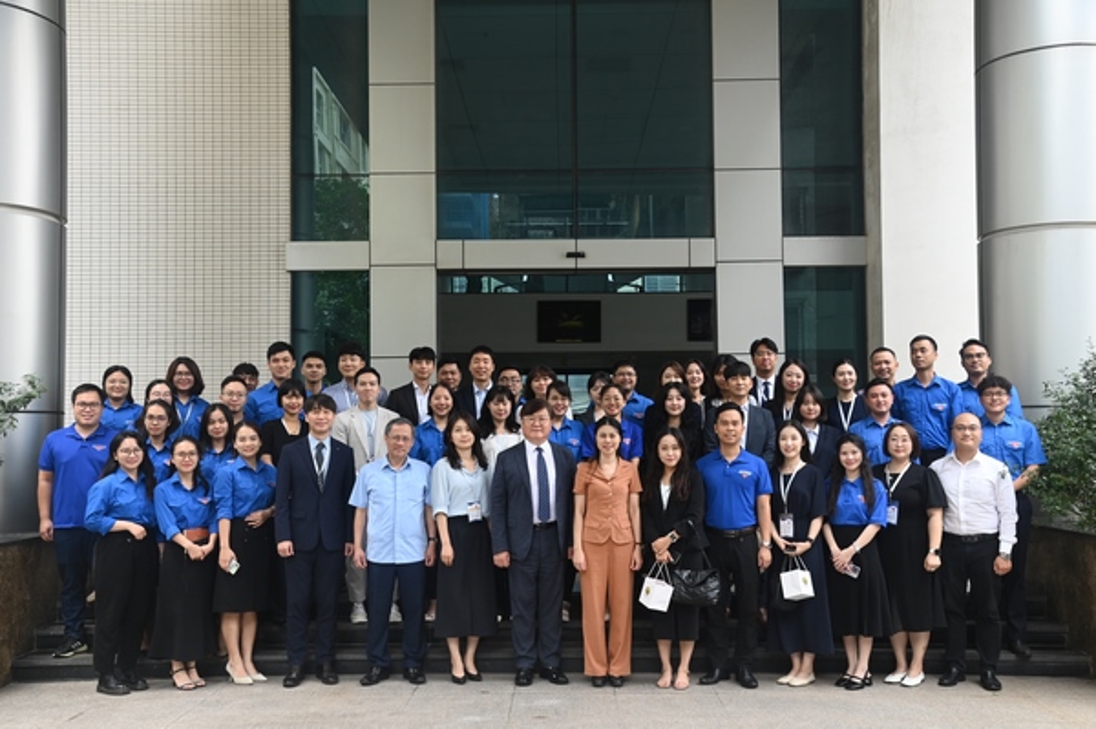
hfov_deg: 50.7
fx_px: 1156
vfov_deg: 35.0
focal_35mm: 38
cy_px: 364
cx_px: 548
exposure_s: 1/250
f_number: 8
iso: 1000
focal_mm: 38
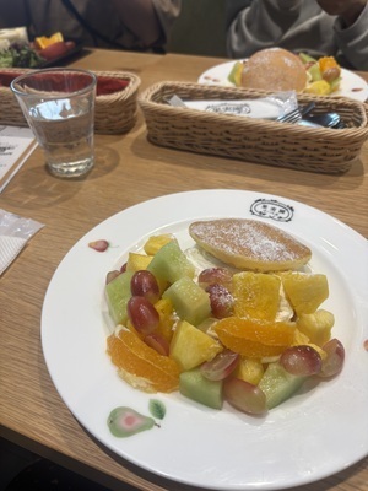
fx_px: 369
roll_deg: +1.8
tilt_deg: -41.6
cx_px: 184
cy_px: 246
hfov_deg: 53.1
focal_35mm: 26
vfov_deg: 67.3
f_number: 1.6
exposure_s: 1/121
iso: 40
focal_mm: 5.96
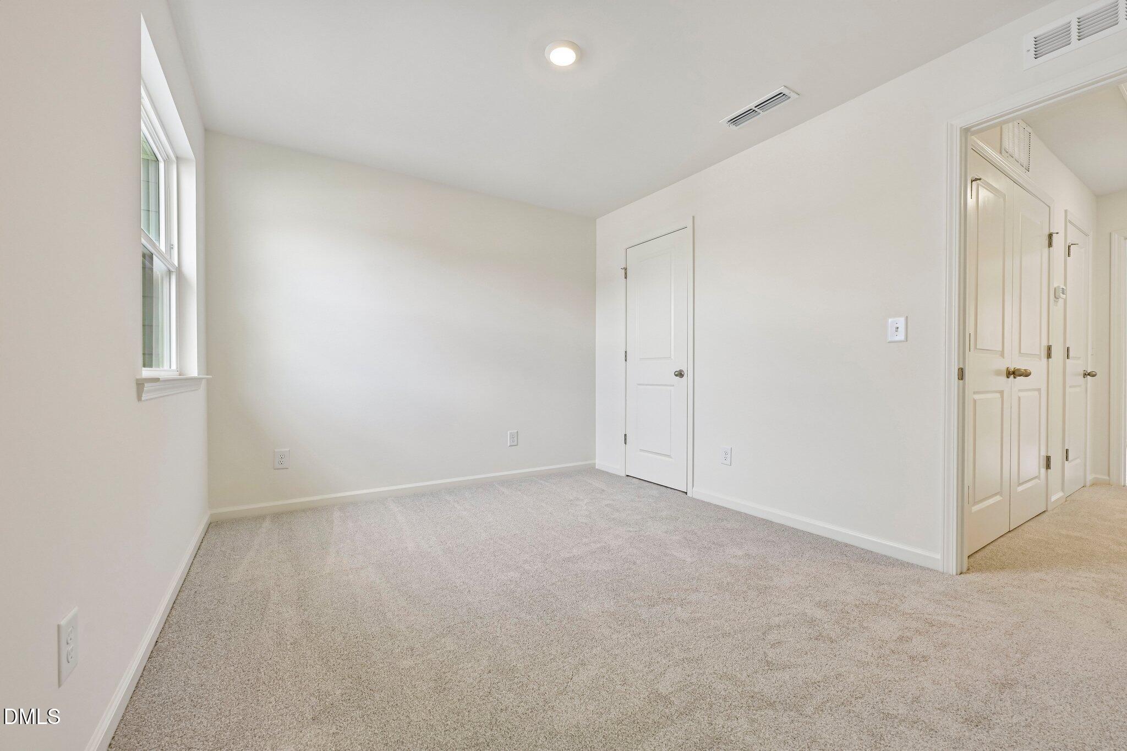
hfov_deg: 104.3
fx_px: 438
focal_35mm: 14
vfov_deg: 81.2
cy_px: 376
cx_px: 564
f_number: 8
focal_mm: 14
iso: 200
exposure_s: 1/40
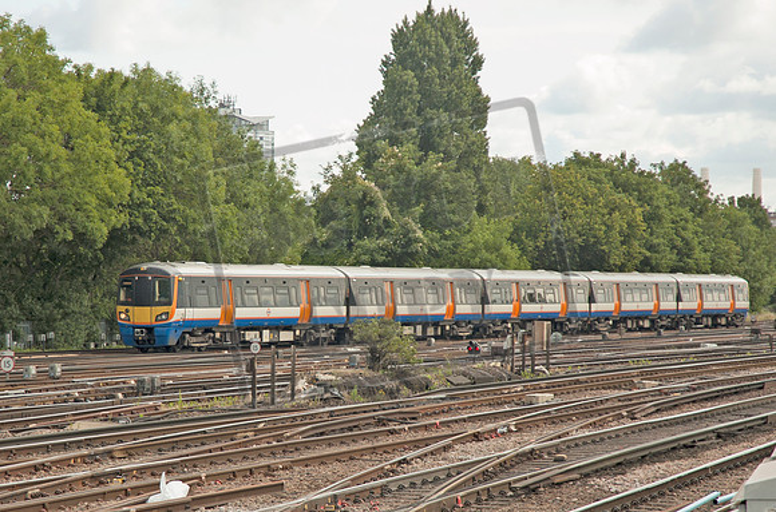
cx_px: 388
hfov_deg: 19.5
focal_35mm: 105
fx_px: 2257
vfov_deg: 13.0
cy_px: 256
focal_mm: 70
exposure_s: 1/400
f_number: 5
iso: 200
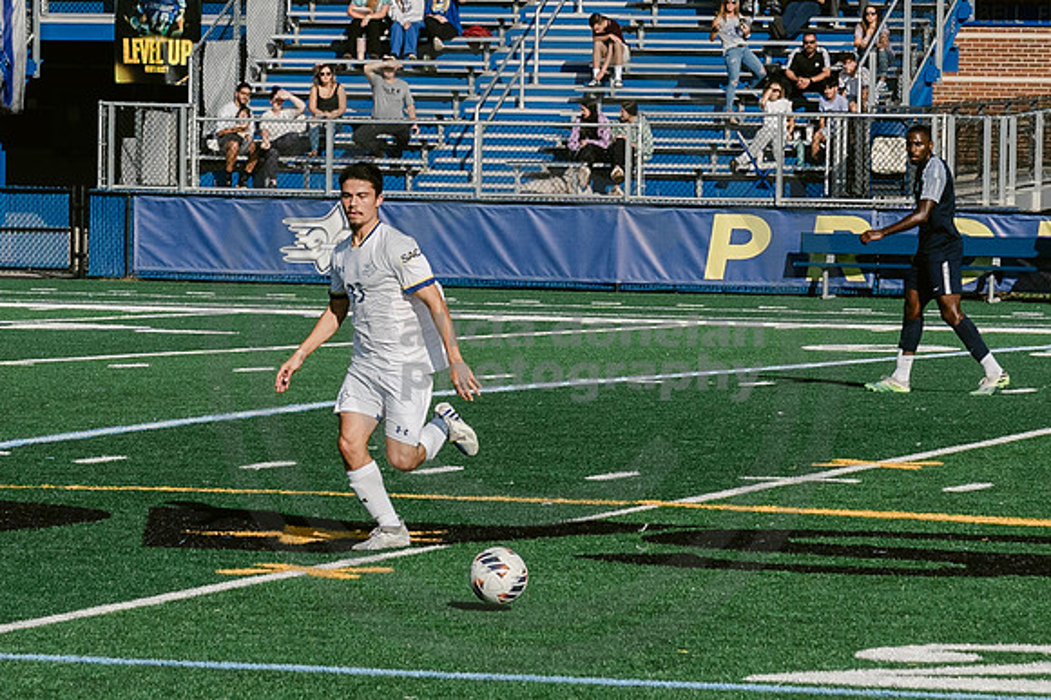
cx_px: 330
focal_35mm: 250
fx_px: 7303
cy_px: 330
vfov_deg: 5.5
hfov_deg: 8.2
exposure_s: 1/5000
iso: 640
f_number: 5.6
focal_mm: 70
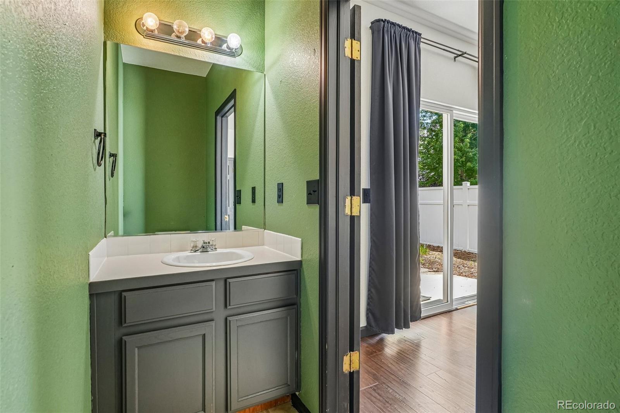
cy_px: 206
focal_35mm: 16
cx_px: 310
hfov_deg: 95.0
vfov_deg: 72.0
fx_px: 284
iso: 500
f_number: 8
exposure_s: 1/20
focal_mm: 11
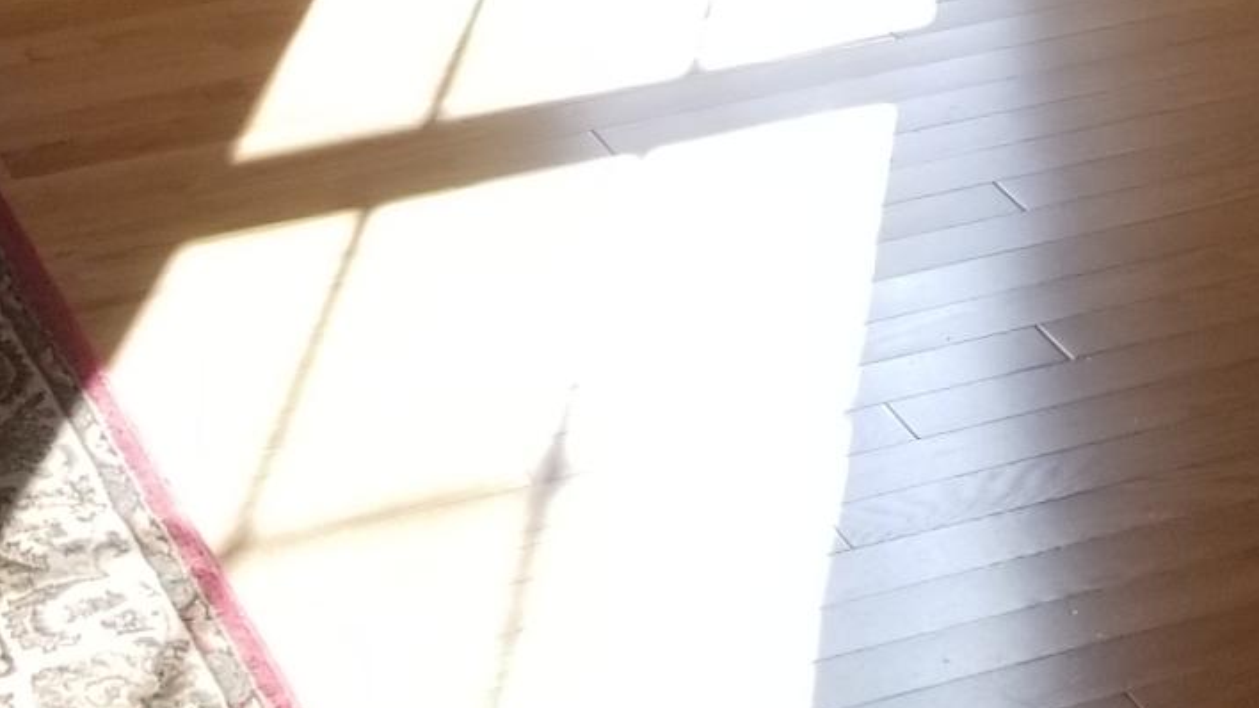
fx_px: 4005
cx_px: 715
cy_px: -1226
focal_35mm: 120
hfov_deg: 17.9
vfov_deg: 8.8
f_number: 1.7
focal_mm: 4.25
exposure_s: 1/179
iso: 50
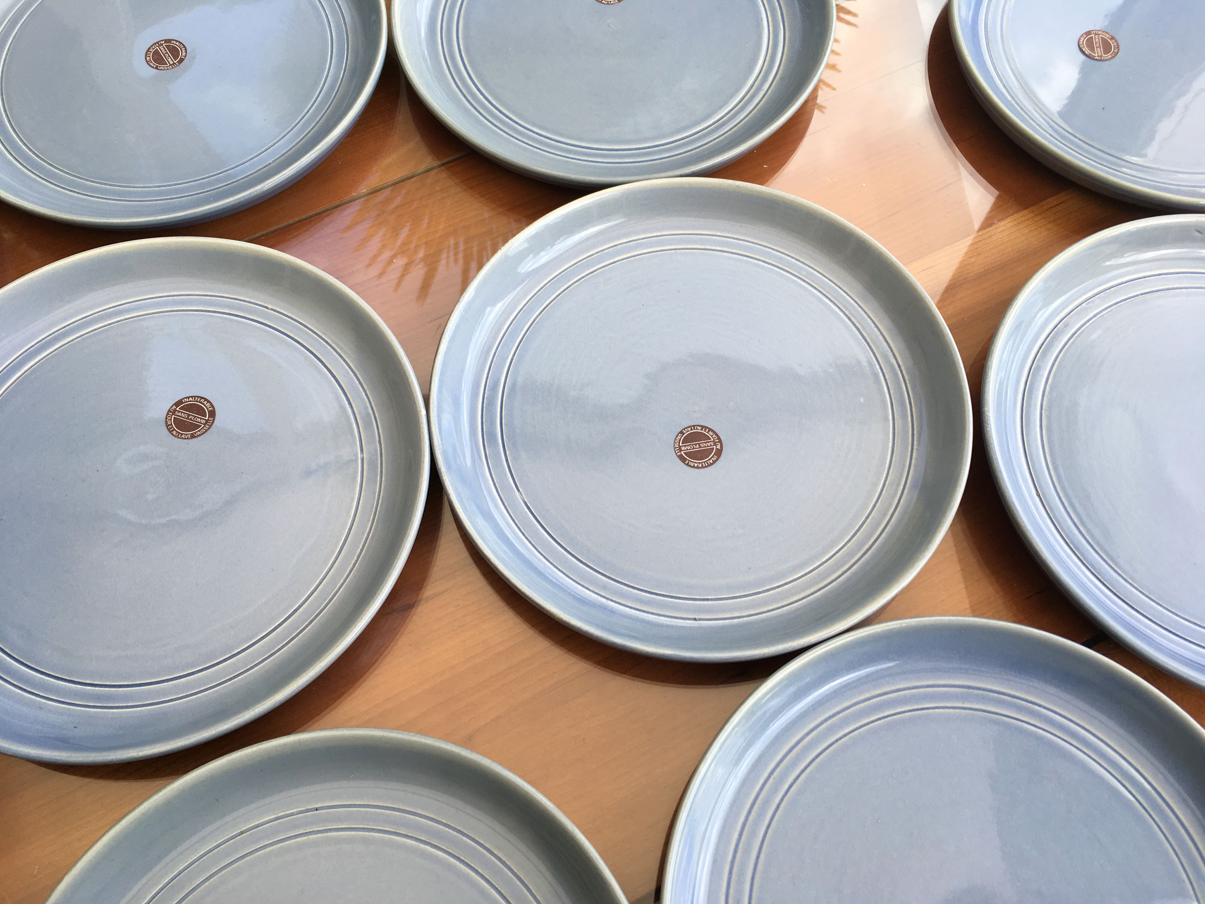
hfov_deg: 61.7
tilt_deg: -65.9
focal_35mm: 29
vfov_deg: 48.2
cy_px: 452
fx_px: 1010
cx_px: 602
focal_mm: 4.15
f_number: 2.2
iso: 25
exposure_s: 1/180
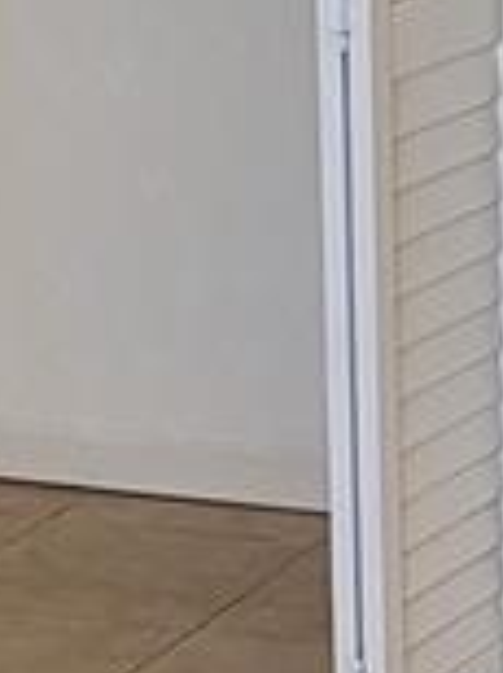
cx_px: 534
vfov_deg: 9.7
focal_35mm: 203
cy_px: 690
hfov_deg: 7.3
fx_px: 3944
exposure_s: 1/120
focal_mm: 5.4
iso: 250
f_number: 1.8
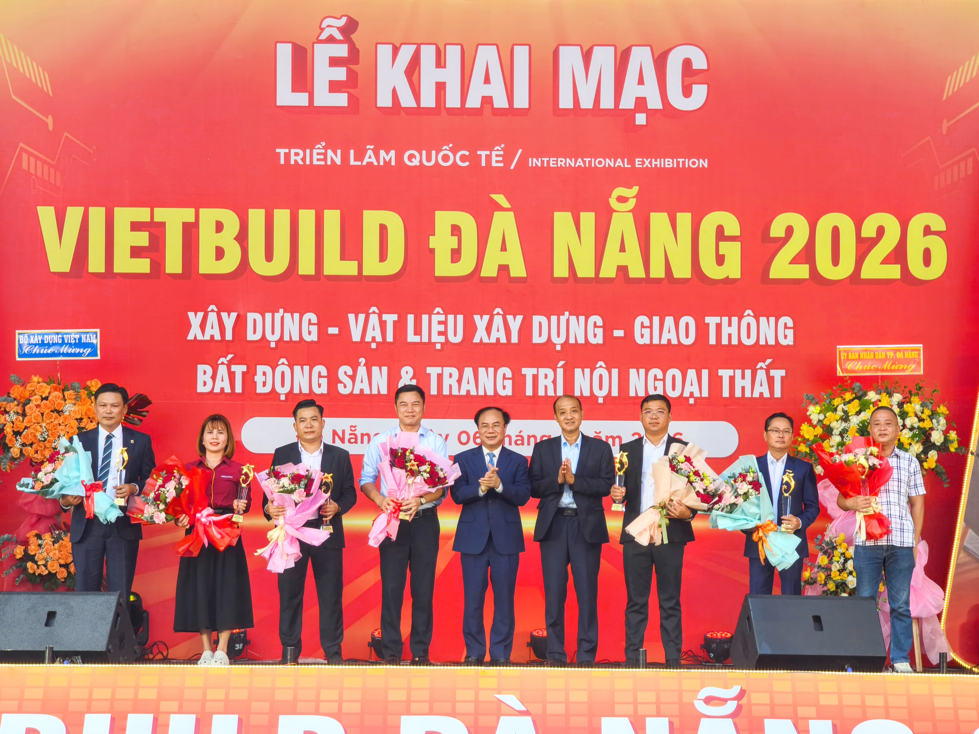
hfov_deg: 17.1
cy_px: 367
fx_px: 3252
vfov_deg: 12.9
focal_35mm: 115
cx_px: 490
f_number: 3
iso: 80
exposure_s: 1/100
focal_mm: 17.27
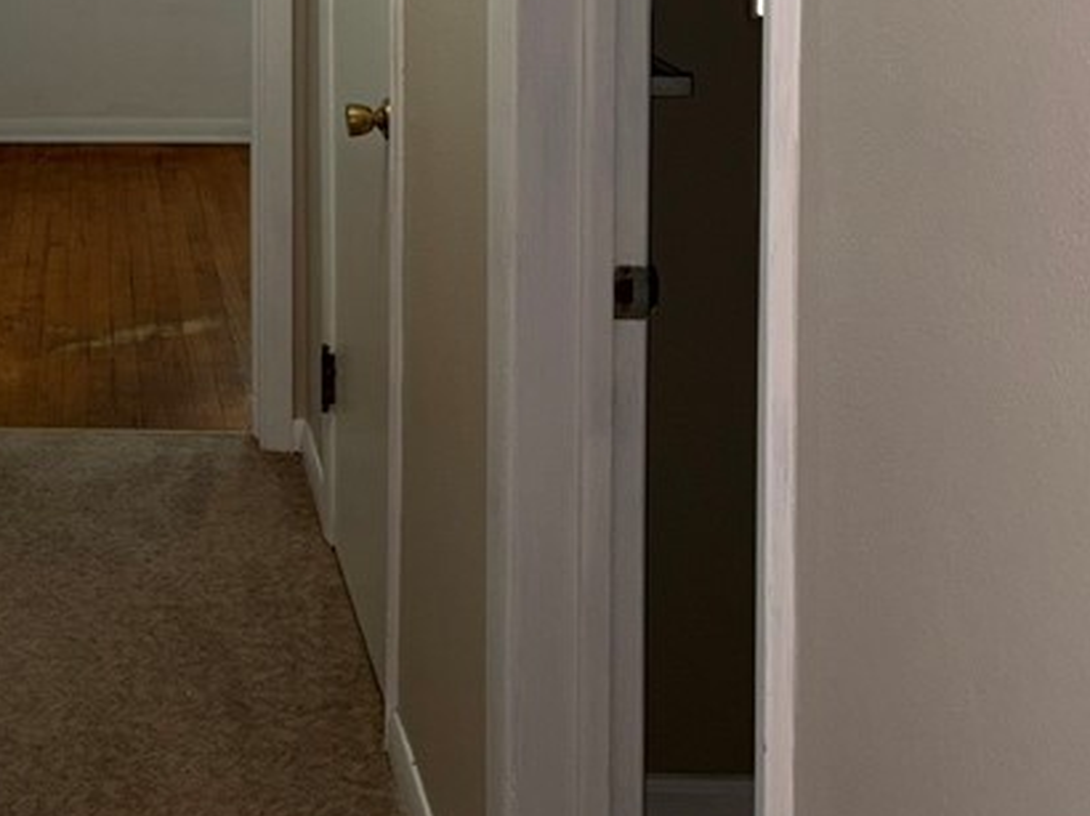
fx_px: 2046
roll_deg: +1.0
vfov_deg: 21.0
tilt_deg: -3.0
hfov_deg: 28.0
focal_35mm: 65
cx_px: -13
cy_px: -170
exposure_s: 1/22
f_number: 1.6
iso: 50
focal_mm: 5.96
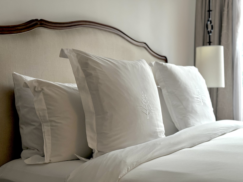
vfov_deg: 30.3
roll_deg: -0.1
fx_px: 337
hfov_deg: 39.7
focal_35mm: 48
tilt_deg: +0.6
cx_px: 122
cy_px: 91
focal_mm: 6.76
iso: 160
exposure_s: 1/60
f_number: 1.78
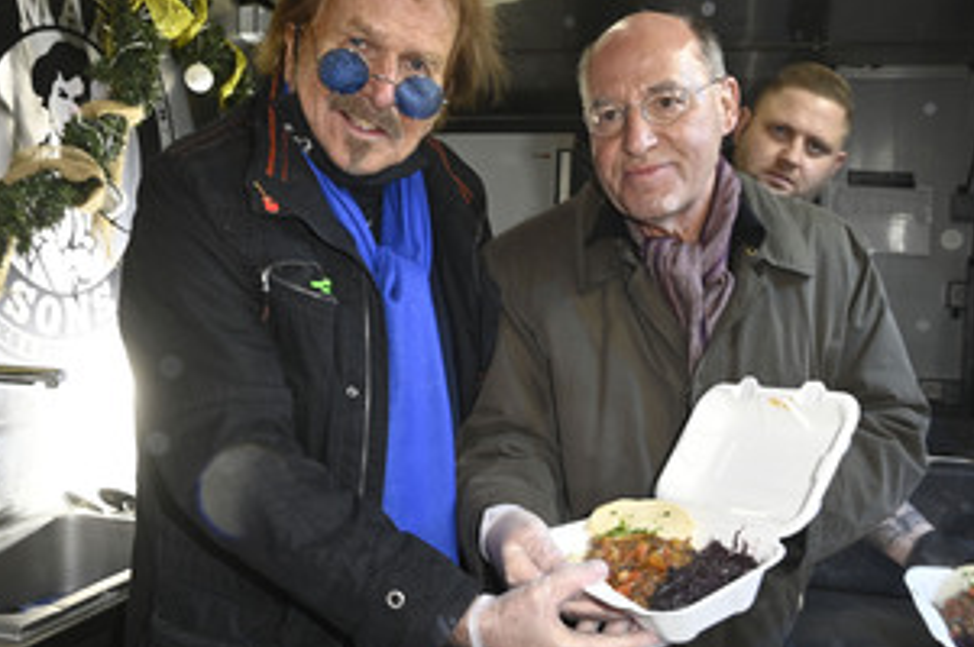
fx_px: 973
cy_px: 327
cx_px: 477
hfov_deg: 53.2
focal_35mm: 36
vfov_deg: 36.8
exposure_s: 1/30
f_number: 8
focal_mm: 24
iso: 1600
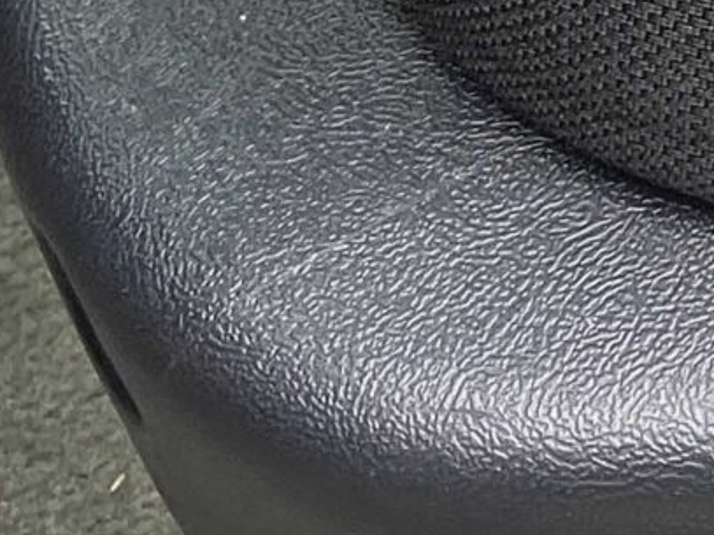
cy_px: -809
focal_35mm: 176
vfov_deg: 7.8
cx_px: 1363
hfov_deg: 10.4
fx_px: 3629
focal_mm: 3.99
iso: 80
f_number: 1.8
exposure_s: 1/86
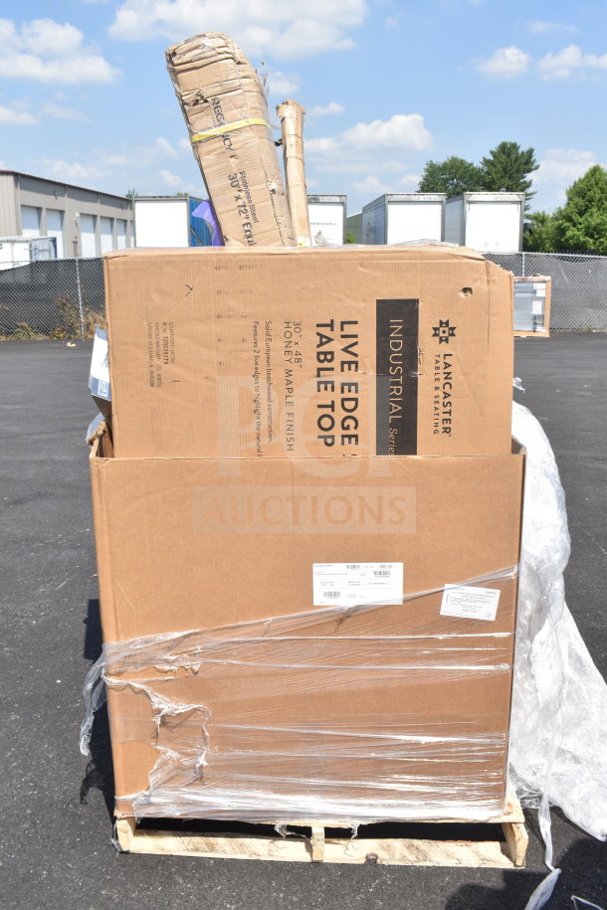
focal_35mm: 33
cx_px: 304
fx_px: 835
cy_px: 455
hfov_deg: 40.0
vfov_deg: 57.2
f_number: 9
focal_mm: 22
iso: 200
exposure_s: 1/320
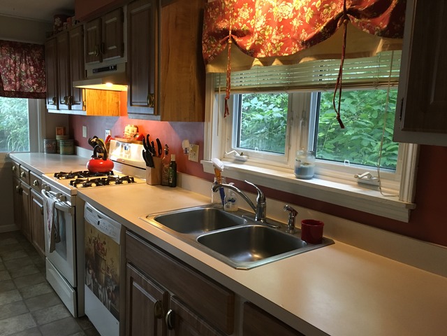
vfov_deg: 48.2
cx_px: 224
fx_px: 374
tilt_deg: -8.7
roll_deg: -2.4
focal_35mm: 29
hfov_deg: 61.7
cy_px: 168
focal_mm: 4.15
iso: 125
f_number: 2.2
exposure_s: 1/30
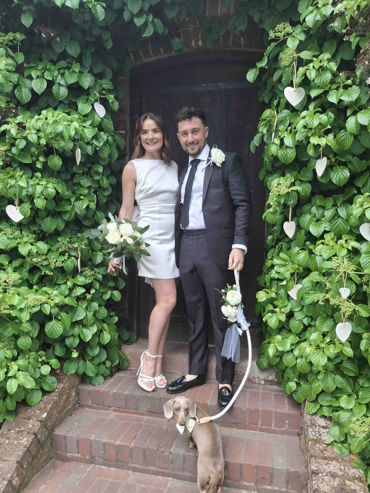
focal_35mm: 25
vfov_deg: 69.4
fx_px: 356
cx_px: 185
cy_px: 246
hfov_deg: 54.9
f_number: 1.8
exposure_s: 1/192
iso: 32
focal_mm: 4.69
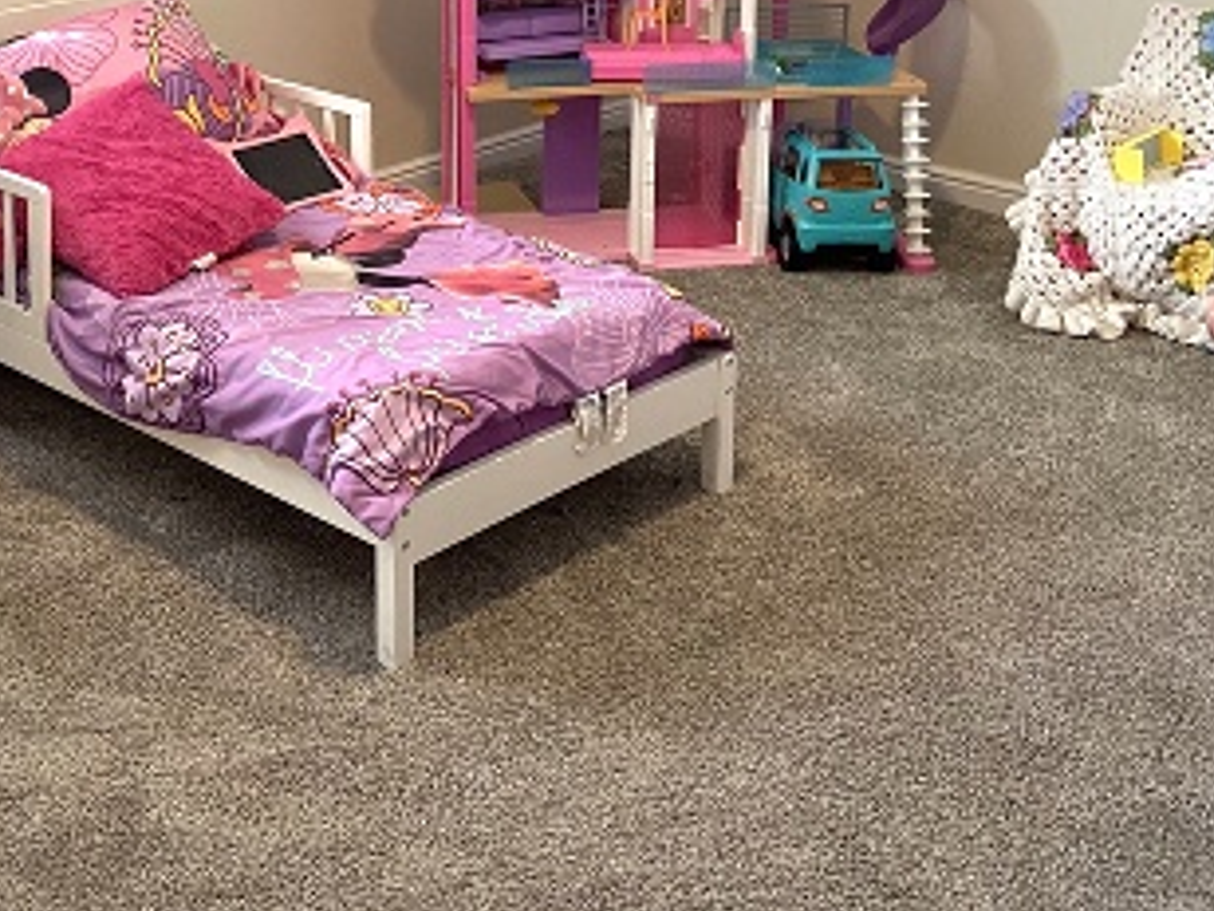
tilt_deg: -13.3
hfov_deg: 34.7
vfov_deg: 25.9
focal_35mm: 54
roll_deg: +1.2
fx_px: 1894
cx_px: 284
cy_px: 39
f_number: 1.8
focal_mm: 4.25
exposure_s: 1/60
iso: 100
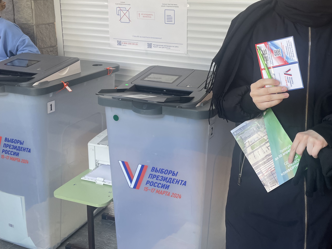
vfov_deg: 34.7
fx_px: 393
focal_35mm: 41
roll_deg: -1.2
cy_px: 77
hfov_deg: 45.6
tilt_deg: -13.6
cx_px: 197
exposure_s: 1/100
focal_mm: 4.2
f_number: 1.6
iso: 64
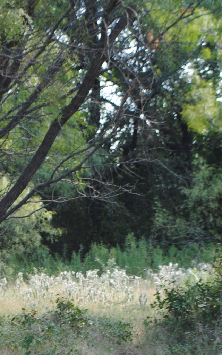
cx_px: 124
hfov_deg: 8.1
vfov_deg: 12.9
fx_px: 1568
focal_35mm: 162
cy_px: 173
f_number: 5.6
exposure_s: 1/125
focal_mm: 50
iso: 160
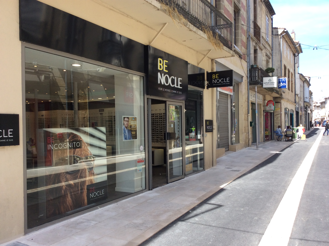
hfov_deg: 56.9
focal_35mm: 32
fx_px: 304
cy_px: 123
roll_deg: +1.2
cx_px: 164
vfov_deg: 44.1
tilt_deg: +0.5
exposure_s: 1/414
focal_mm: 3.3
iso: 32
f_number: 2.4
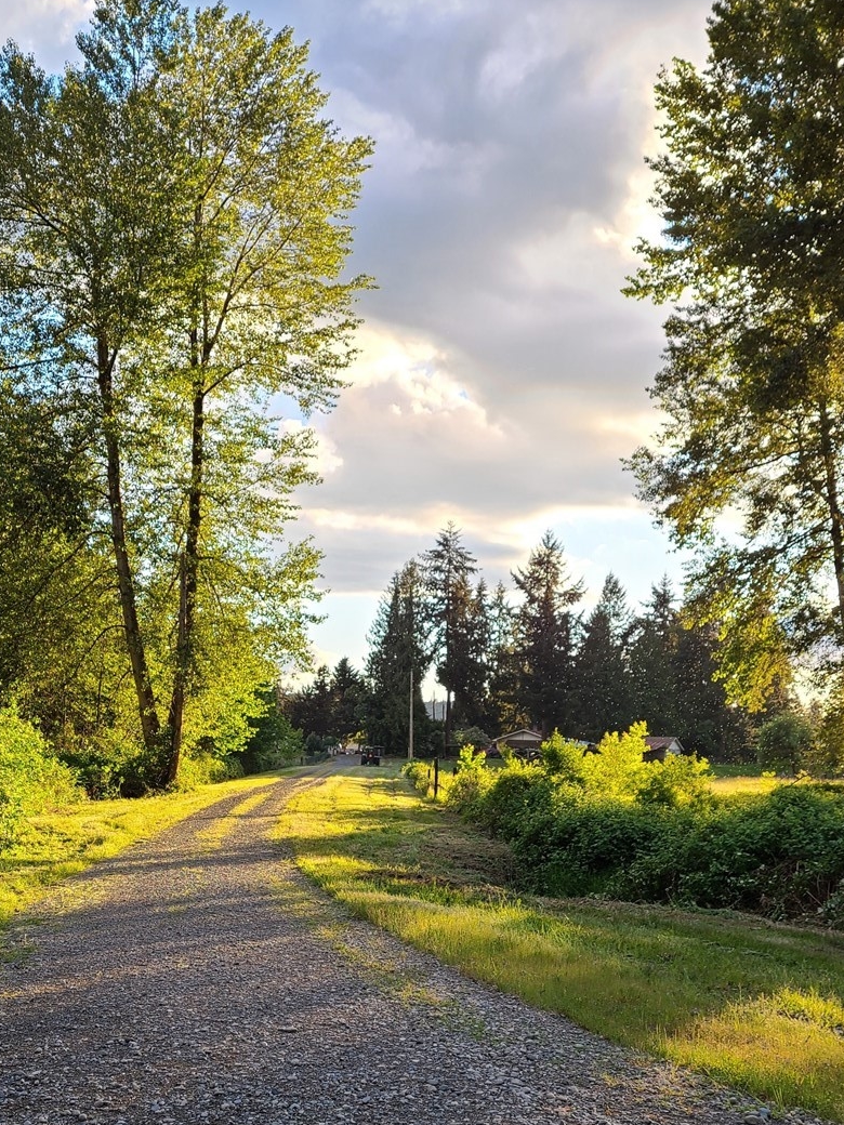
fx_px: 1300
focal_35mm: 40
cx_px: 311
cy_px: 700
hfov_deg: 35.7
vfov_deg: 46.4
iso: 40
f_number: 1.8
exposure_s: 1/189
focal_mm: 5.4
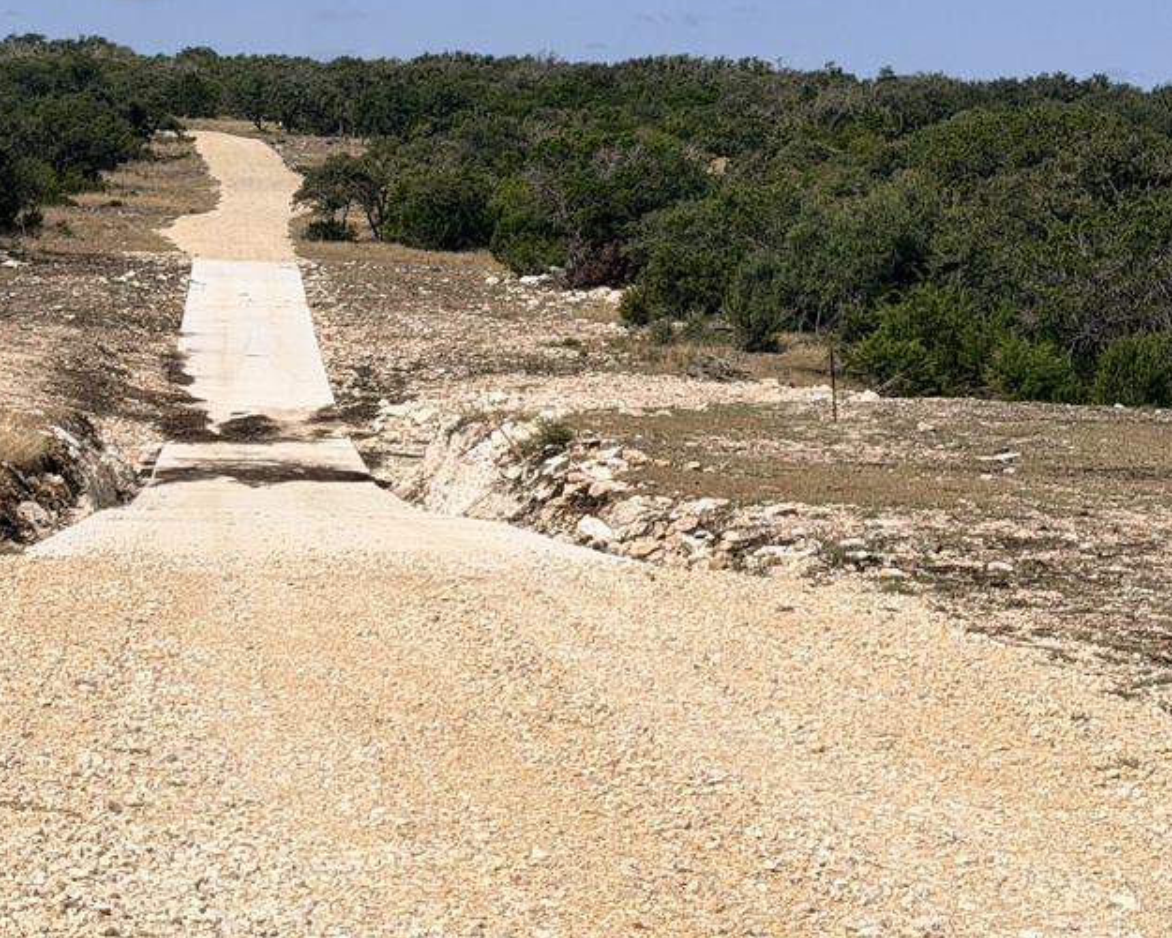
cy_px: 212
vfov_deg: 14.2
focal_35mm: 108
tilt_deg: -0.5
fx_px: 3746
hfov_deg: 17.7
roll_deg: -0.1
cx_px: 401
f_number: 1.78
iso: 64
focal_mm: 6.76
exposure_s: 1/8772
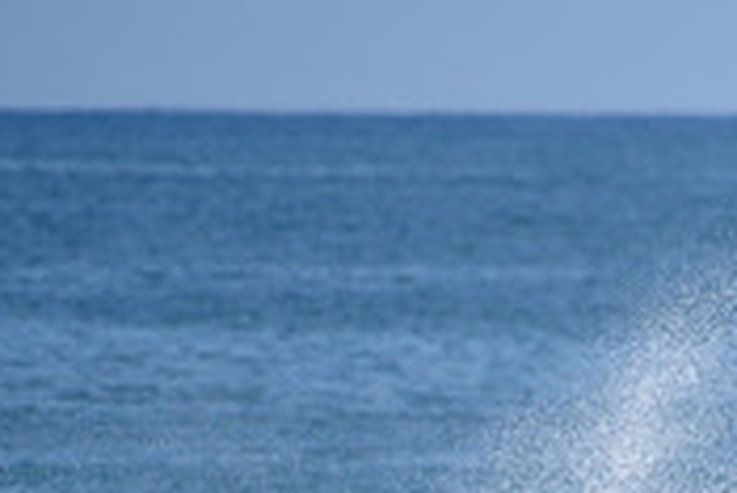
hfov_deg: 1.2
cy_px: 811
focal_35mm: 1658
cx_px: 1028
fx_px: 33970
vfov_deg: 0.8
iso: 250
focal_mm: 500
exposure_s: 1/2500
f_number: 6.3
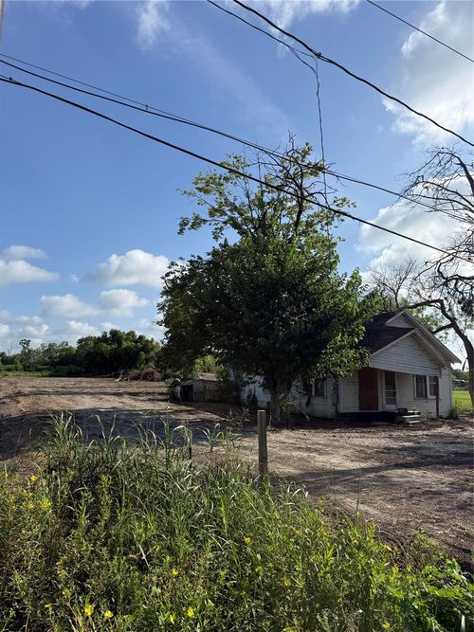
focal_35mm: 24
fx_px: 438
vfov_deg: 71.6
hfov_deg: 56.8
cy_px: 316
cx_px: 237
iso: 80
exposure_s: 1/6173
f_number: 1.78
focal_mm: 6.76
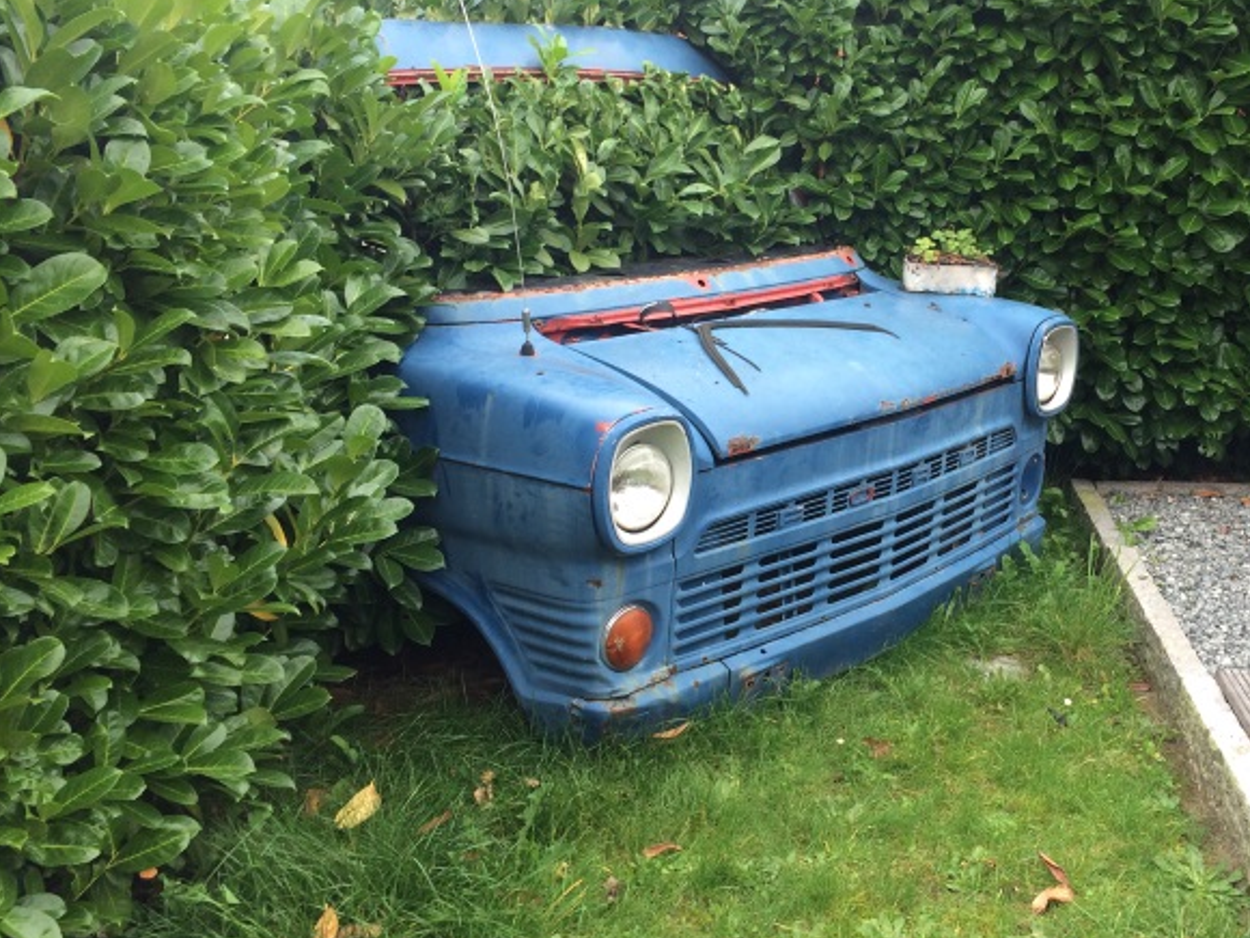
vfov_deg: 35.9
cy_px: 405
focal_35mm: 40
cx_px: 858
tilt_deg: -13.8
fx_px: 1444
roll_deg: -1.7
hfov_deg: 45.9
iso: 40
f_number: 2.2
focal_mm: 4.15
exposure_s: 1/100
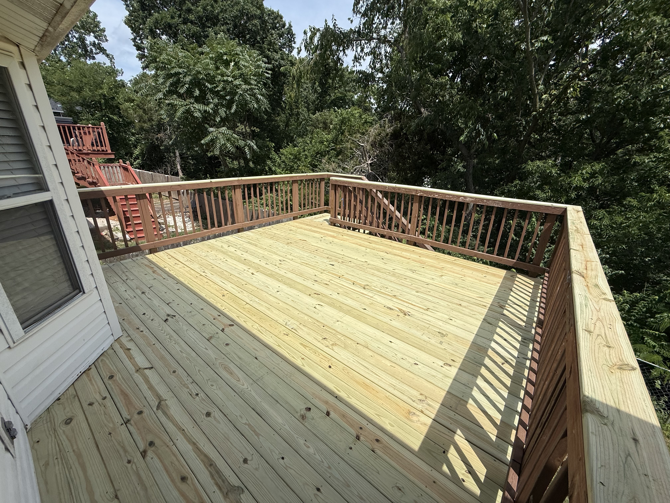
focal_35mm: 14
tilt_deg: -22.0
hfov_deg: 102.1
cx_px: 335
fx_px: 271
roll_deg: -2.0
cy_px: 252
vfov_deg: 85.7
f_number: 2.2
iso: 50
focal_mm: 2.22
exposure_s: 1/3663
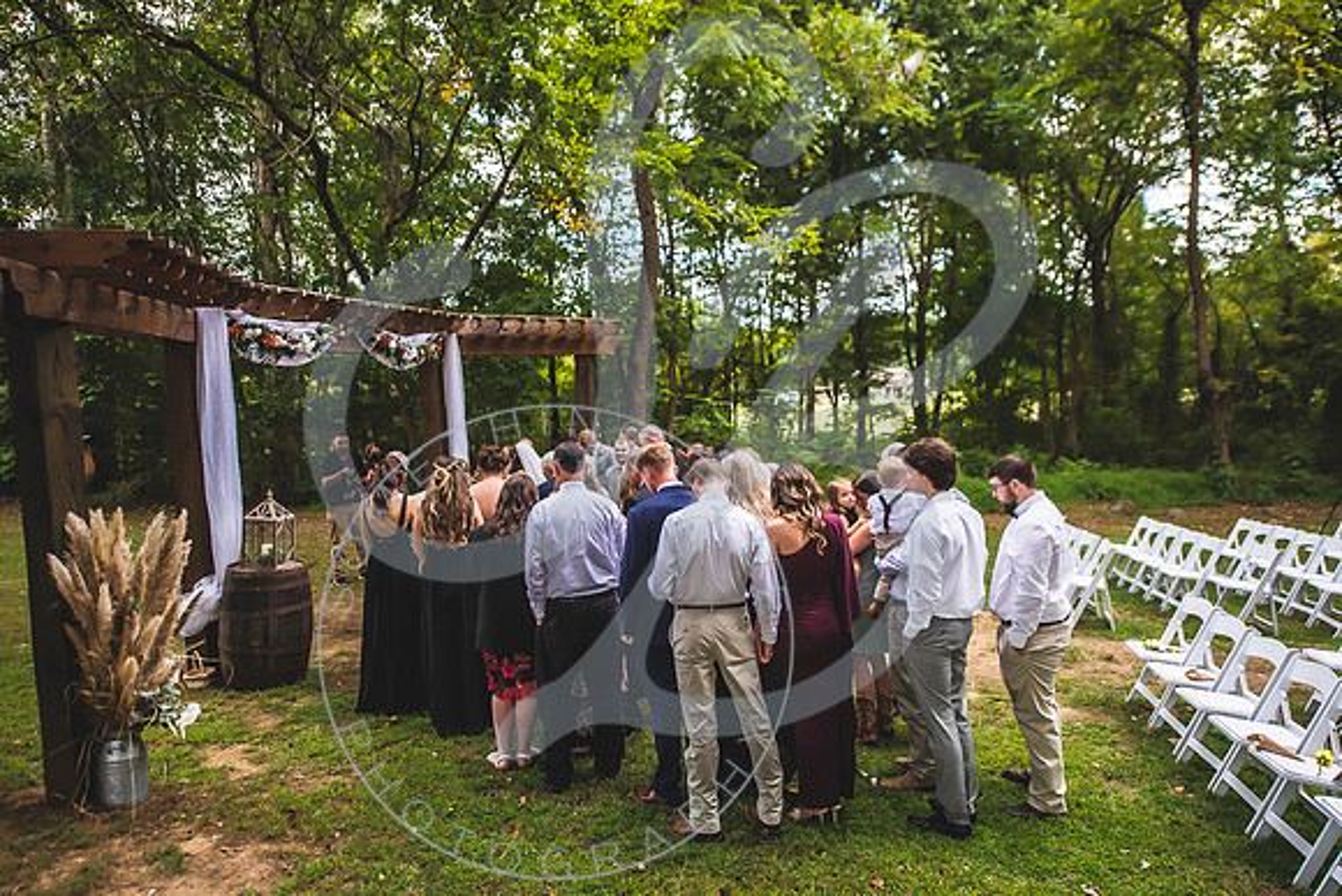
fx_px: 895
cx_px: 671
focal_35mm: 24
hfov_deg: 73.7
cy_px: 448
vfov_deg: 53.2
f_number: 2.8
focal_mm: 24
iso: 500
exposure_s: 1/640
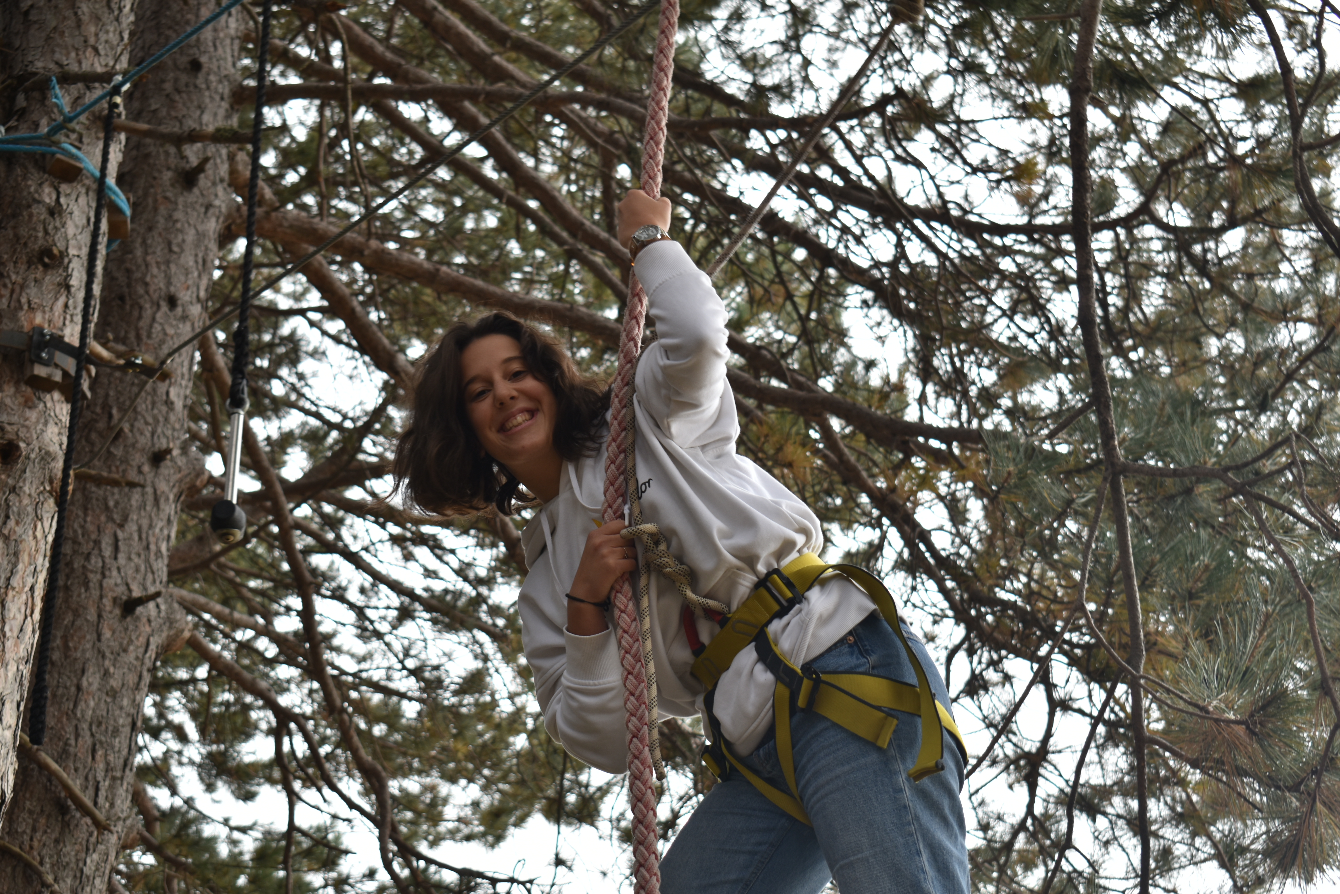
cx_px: 670
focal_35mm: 60
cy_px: 447
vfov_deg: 22.6
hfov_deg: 33.4
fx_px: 2233
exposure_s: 1/50
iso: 100
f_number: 5.6
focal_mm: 40
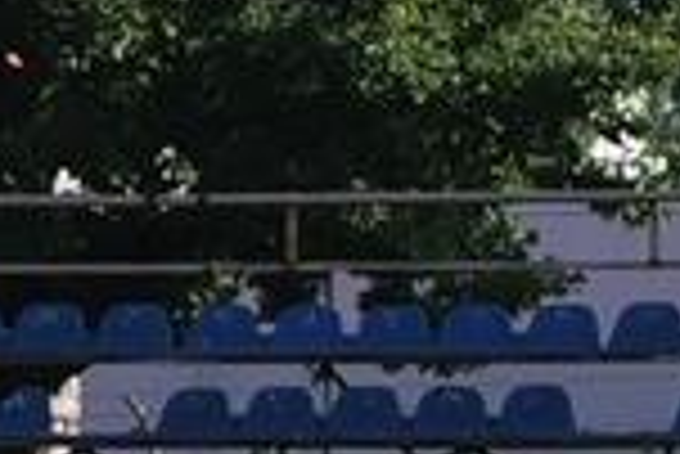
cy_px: 112
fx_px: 6447
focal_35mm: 341
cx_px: -914
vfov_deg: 4.0
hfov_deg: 5.8
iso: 100
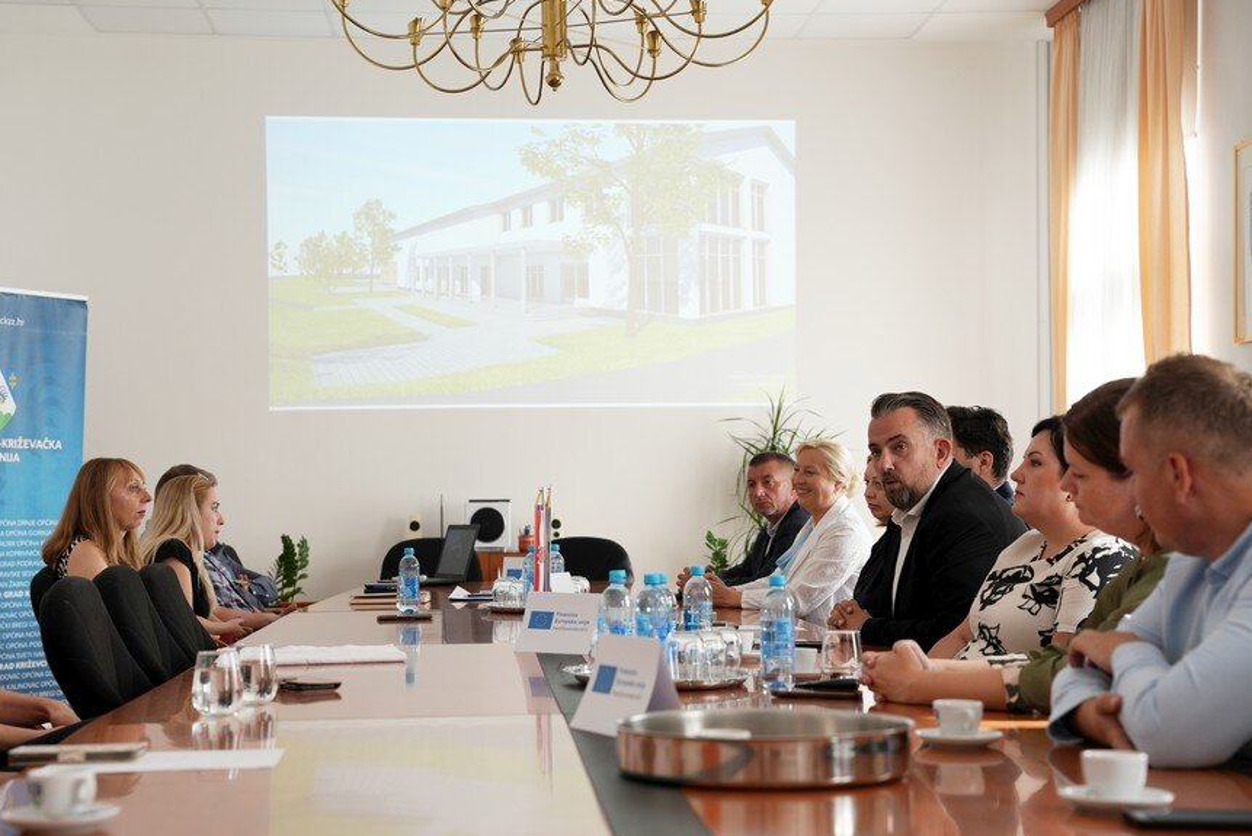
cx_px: 570
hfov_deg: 31.7
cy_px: 435
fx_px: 2204
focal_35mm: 63
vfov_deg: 21.5
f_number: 4
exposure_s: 1/160
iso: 250
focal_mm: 53.3
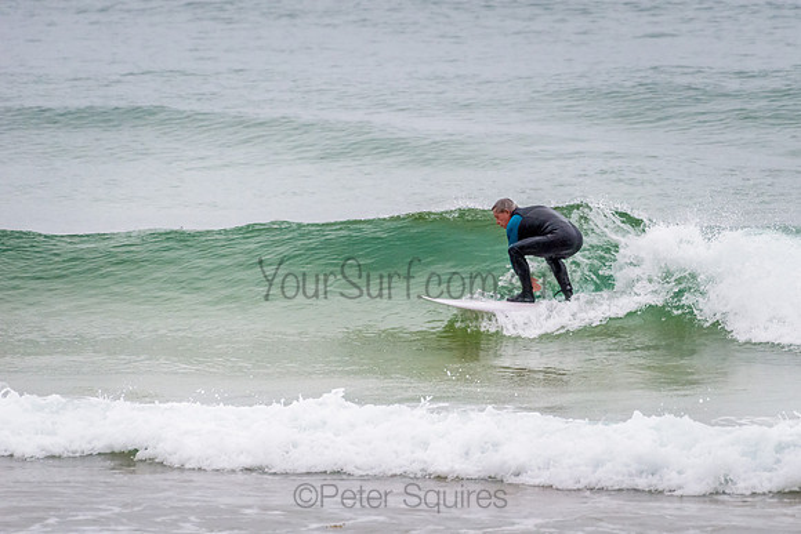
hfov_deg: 3.4
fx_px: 13649
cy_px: 265
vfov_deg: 2.2
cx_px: 491
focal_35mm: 613
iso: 1400
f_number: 5.6
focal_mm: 500
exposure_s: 1/1000
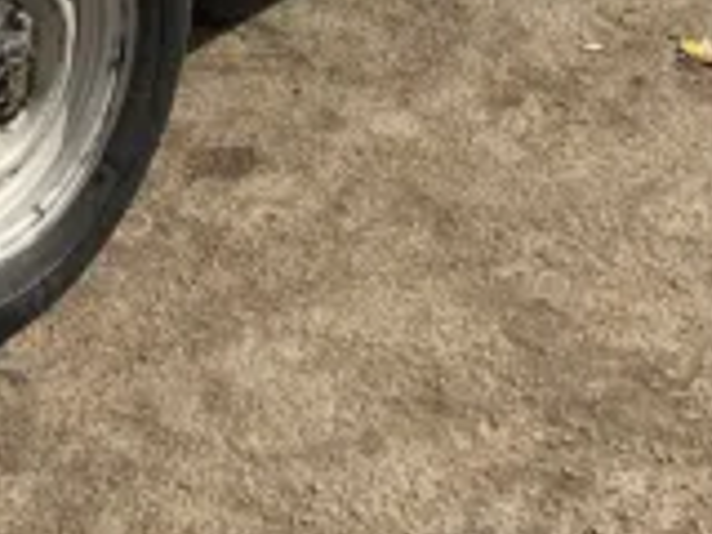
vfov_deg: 13.0
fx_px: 2139
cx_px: 62
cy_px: -400
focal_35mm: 104
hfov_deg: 18.6
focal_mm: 5.7
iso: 50
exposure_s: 1/4444
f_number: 1.5
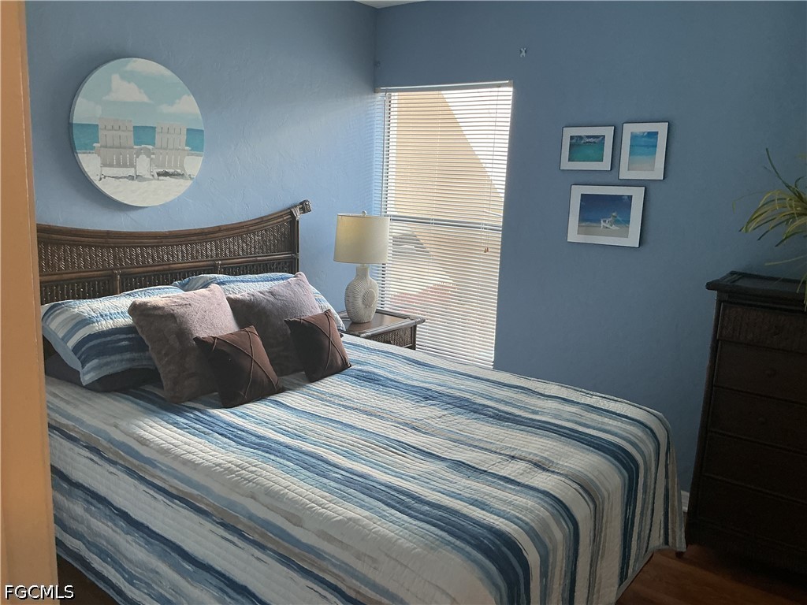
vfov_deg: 48.2
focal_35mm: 29
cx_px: 404
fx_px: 676
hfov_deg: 61.7
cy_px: 302
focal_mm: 3
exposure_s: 1/60
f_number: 1.8
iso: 80
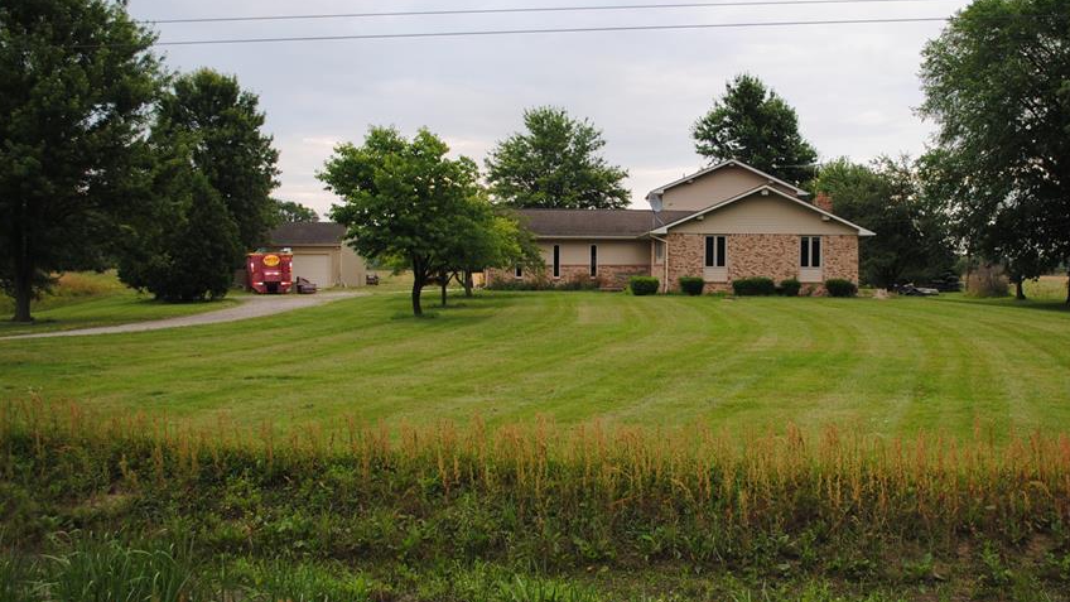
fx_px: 1078
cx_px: 636
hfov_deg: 52.5
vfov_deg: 31.2
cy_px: 306
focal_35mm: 38
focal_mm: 20
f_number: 3.8
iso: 100
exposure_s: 1/160
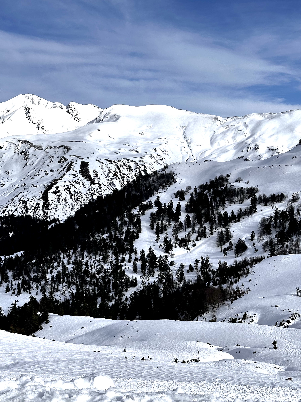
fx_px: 557
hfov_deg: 30.3
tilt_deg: -4.1
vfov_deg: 39.7
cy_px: 201
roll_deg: -1.8
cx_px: 150
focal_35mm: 48
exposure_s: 1/9804
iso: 64
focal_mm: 6.86
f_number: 1.78
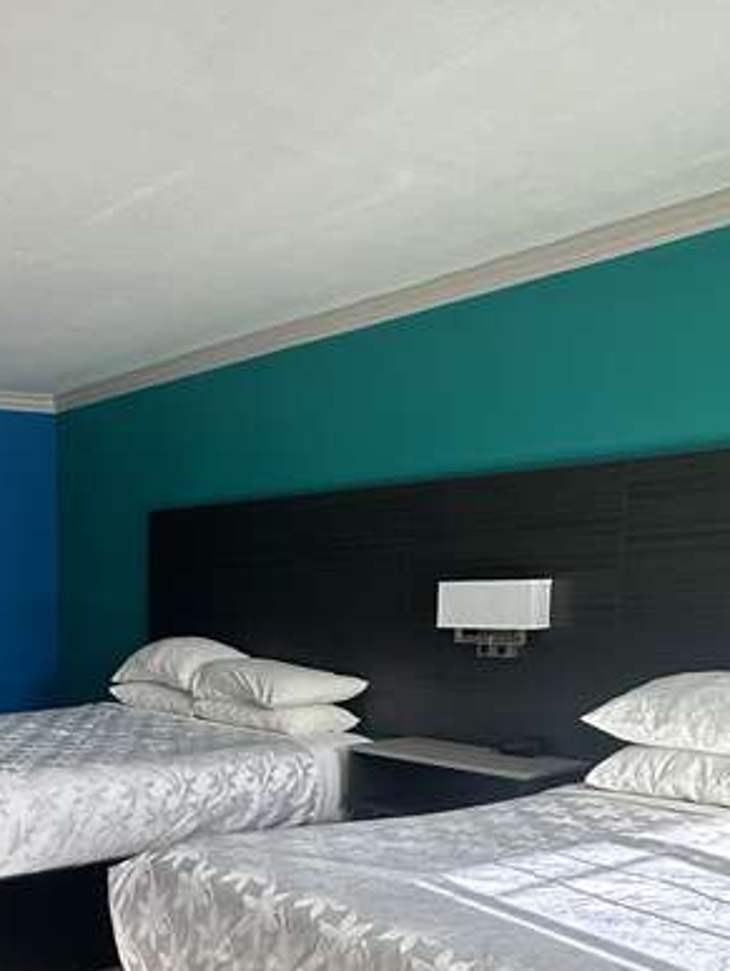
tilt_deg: -7.5
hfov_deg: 33.8
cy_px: 713
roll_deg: +0.6
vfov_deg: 48.4
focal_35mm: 37
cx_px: -68
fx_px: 1039
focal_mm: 2.22
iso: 40
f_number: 2.2
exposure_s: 1/219
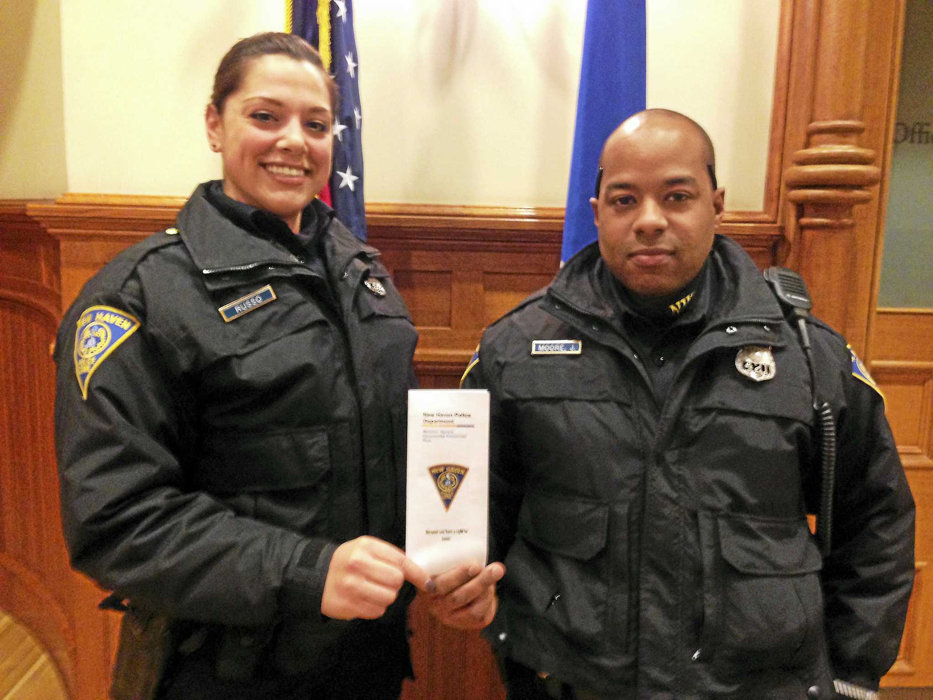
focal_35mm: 33
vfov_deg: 42.9
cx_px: 466
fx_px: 889
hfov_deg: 55.4
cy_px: 350
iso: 400
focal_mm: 4.12
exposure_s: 1/15
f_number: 2.4
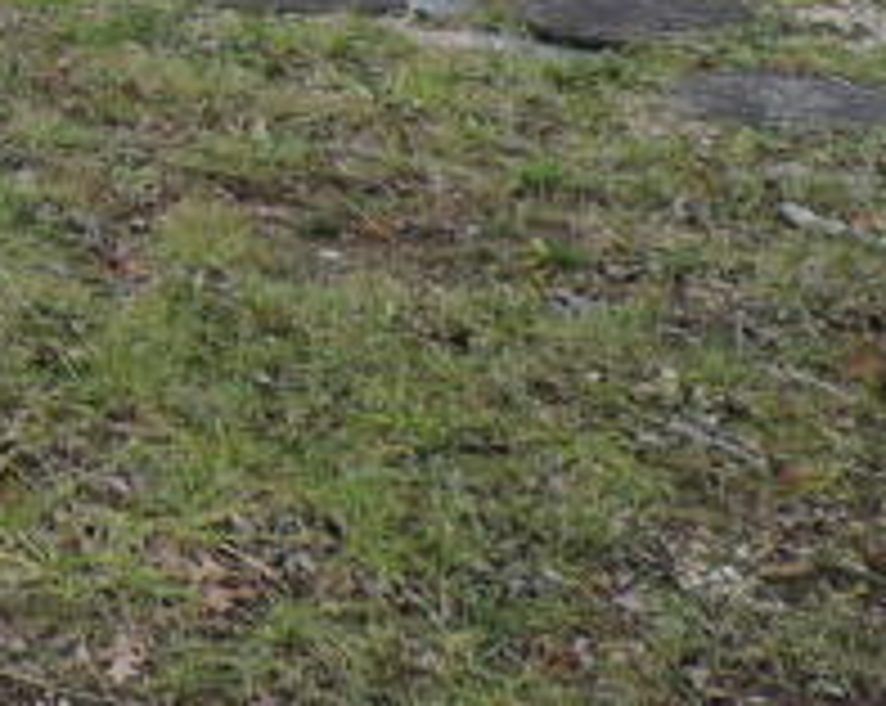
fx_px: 3194
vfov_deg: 11.6
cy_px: -625
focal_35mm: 122
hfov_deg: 13.3
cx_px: -949
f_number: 3
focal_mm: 4.3
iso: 100
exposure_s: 1/250
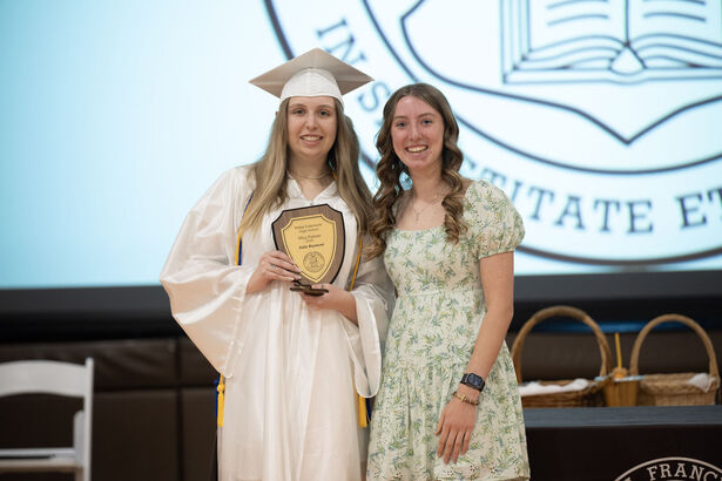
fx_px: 4011
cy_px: 240
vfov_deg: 6.9
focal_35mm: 200
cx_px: 361
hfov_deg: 10.3
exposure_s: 1/100
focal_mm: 200
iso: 1600
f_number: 3.5
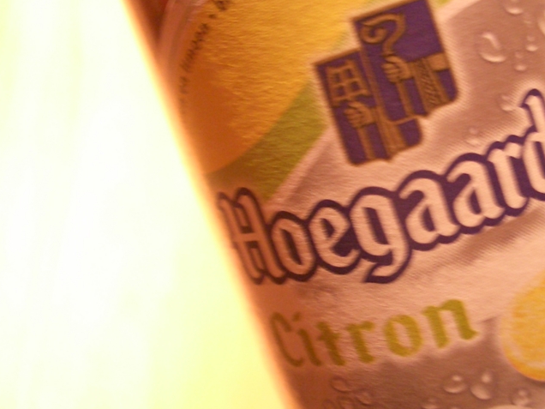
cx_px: 309
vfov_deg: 32.8
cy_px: 178
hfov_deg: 42.9
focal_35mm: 44
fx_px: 693
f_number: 2.6
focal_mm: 5.8
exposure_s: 1/15
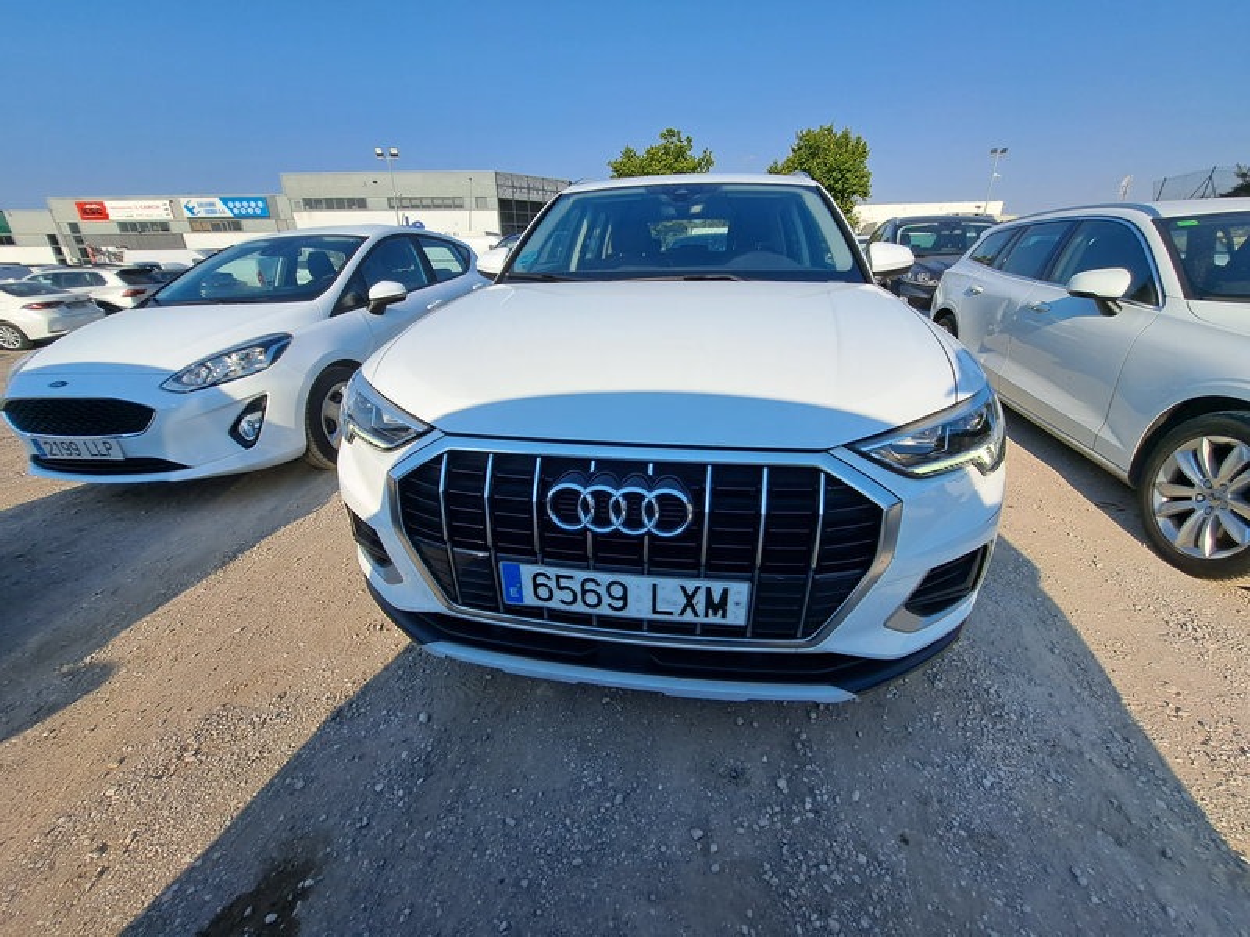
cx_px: 625
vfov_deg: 89.9
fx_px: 469
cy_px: 468
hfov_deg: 106.2
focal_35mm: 13
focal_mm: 1.74
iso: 50
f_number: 2.2
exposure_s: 1/1381
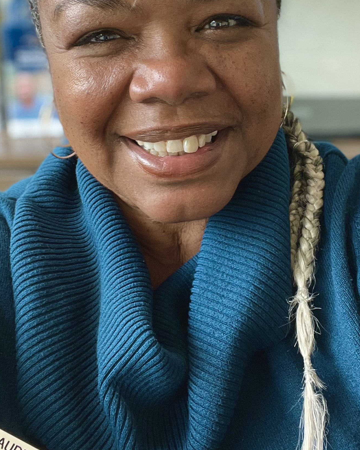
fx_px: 733
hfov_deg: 27.5
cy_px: 148
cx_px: 227
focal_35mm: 55
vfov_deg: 33.8
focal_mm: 2.71
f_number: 2.2
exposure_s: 1/54
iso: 100
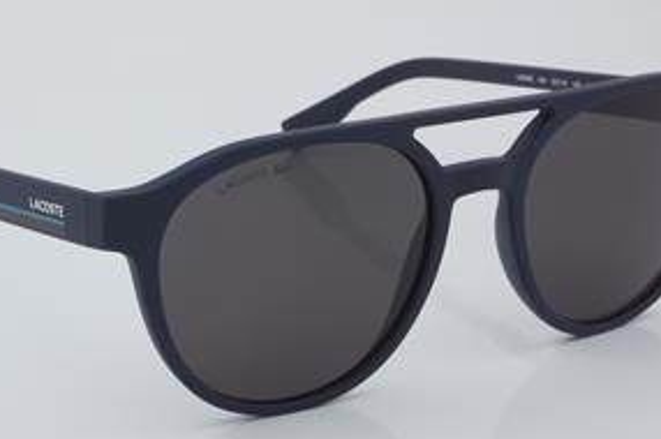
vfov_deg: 13.0
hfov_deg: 19.5
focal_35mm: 105
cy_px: 215
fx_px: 1926
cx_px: 296
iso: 100
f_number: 32
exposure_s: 1/4
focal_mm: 50
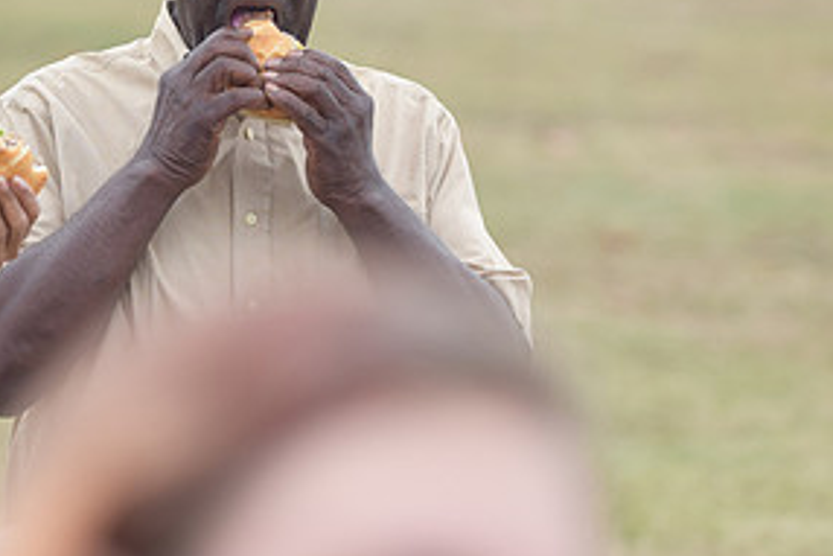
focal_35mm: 335
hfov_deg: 6.1
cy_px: 31
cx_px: 0
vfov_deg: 4.1
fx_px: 7755
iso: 200
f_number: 2.8
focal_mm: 110
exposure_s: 1/640
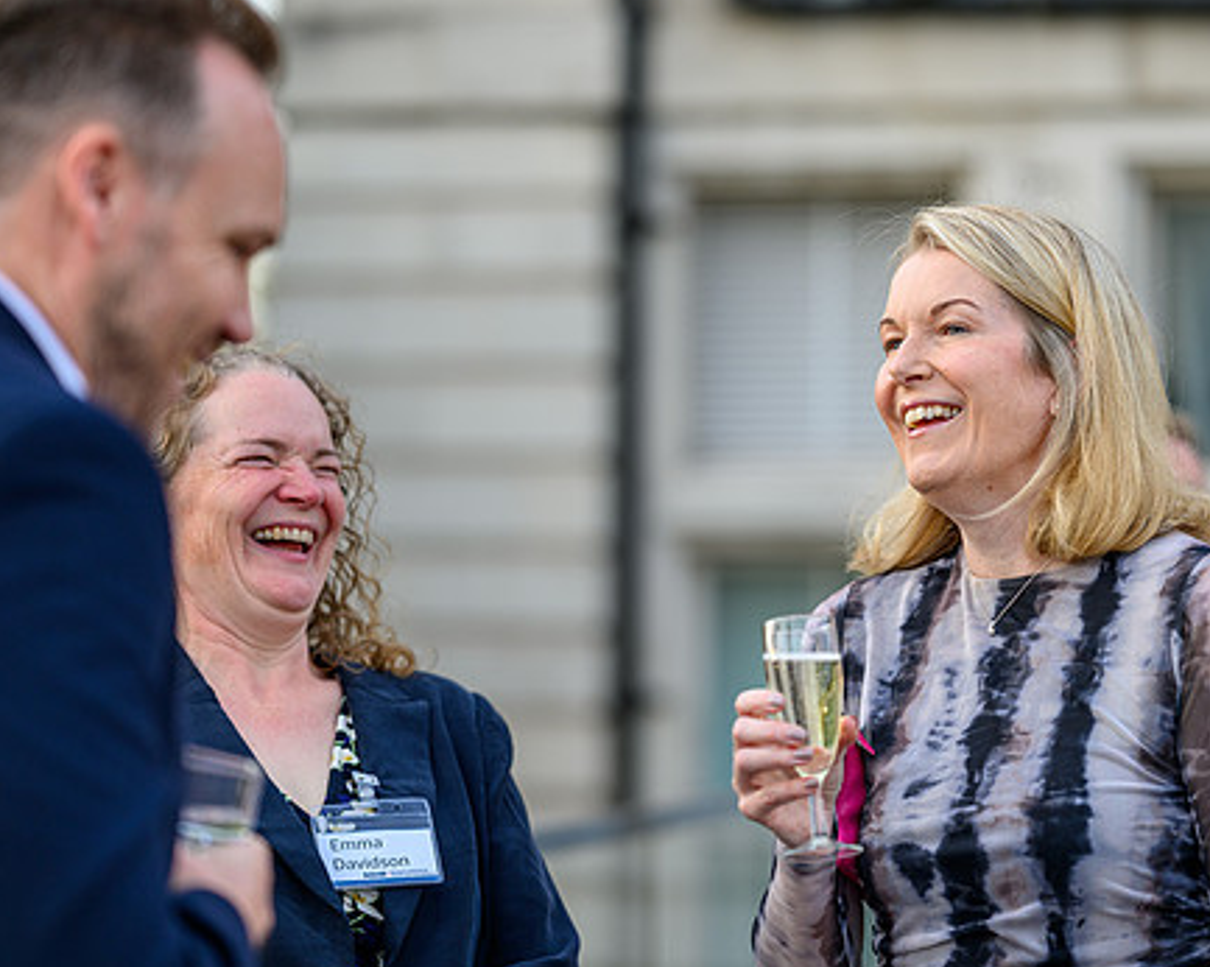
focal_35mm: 107
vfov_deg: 14.4
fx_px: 3830
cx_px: 687
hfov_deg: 17.9
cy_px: 518
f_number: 1.8
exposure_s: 1/640
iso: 200
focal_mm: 85
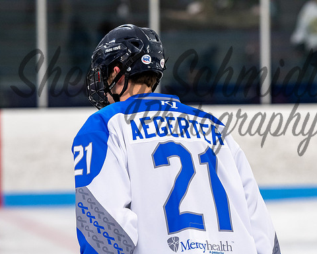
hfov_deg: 7.1
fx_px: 2561
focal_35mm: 273
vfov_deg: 5.7
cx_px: 192
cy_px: 141
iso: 2000
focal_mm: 145
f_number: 3.2
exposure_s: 1/800
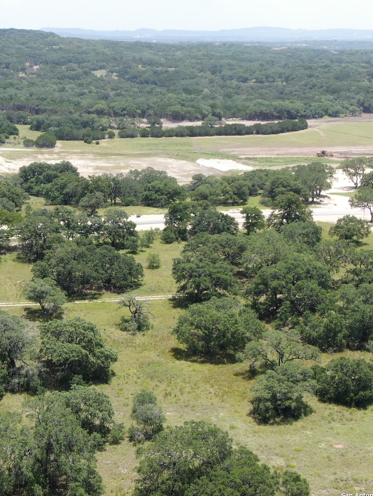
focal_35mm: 65
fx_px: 933
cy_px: 247
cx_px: 106
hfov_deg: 22.4
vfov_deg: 29.8
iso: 110
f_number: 3.8
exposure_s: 1/400
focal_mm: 8.6
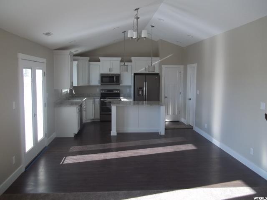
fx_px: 247
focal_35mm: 32
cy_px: 100
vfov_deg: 44.2
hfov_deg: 56.8
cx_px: 134
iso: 64
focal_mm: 5.7
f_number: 2.9
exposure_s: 1/160
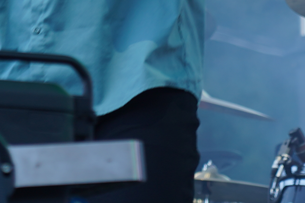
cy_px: -148
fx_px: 4032
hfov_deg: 4.3
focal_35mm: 476
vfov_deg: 2.9
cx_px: -1
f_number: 4
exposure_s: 1/125
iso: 160
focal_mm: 105
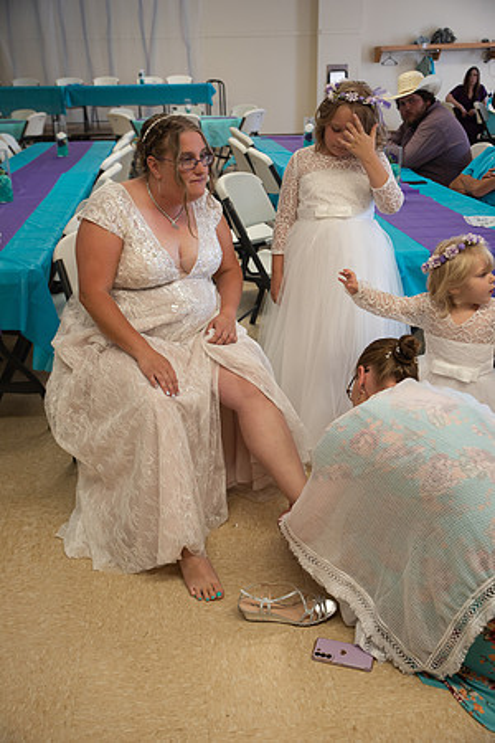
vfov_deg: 54.4
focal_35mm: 35
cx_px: 248
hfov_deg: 37.9
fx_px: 722
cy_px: 372
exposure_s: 1/125
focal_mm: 35
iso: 400
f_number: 3.5
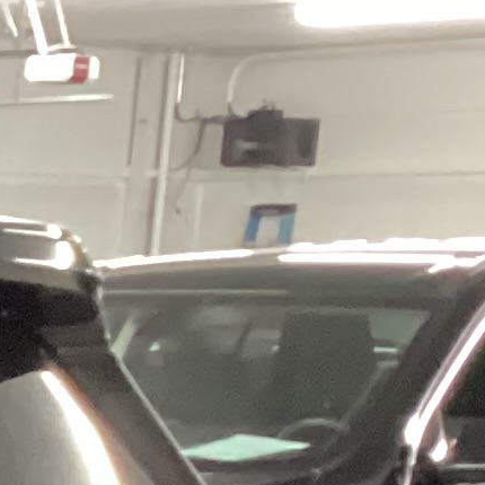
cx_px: -1167
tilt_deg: -16.7
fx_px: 3297
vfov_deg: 7.8
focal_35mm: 208
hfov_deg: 7.1
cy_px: 1176
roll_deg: -0.8
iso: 500
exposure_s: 1/30
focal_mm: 3.3
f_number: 2.4
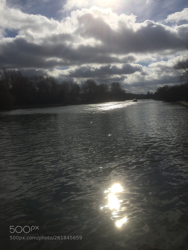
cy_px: 125
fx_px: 210
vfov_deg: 61.7
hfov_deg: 48.2
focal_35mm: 29
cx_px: 94
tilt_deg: -8.9
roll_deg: +1.2
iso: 40
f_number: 2.2
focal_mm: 4.15
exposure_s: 1/20000
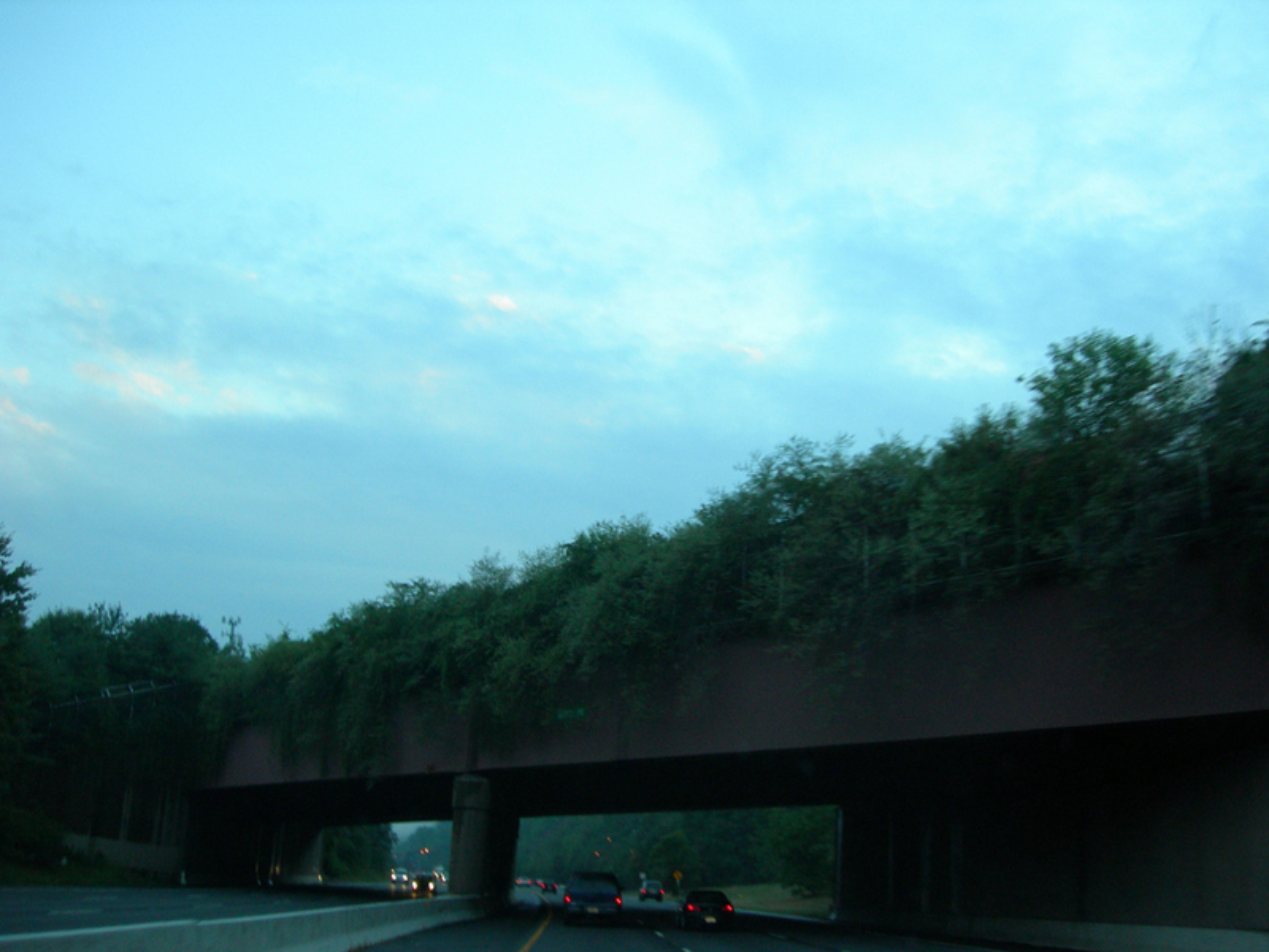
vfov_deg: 37.7
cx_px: 634
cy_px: 476
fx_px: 1393
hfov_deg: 49.0
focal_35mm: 38
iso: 200
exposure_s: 1/82.1
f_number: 2.8
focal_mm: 7.8
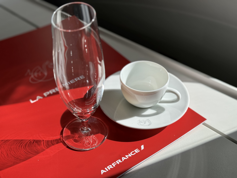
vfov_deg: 30.3
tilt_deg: -39.7
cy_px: 89
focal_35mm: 48
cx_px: 118
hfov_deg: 39.7
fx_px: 329
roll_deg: +2.0
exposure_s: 1/4310
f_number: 1.78
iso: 64
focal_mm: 6.86
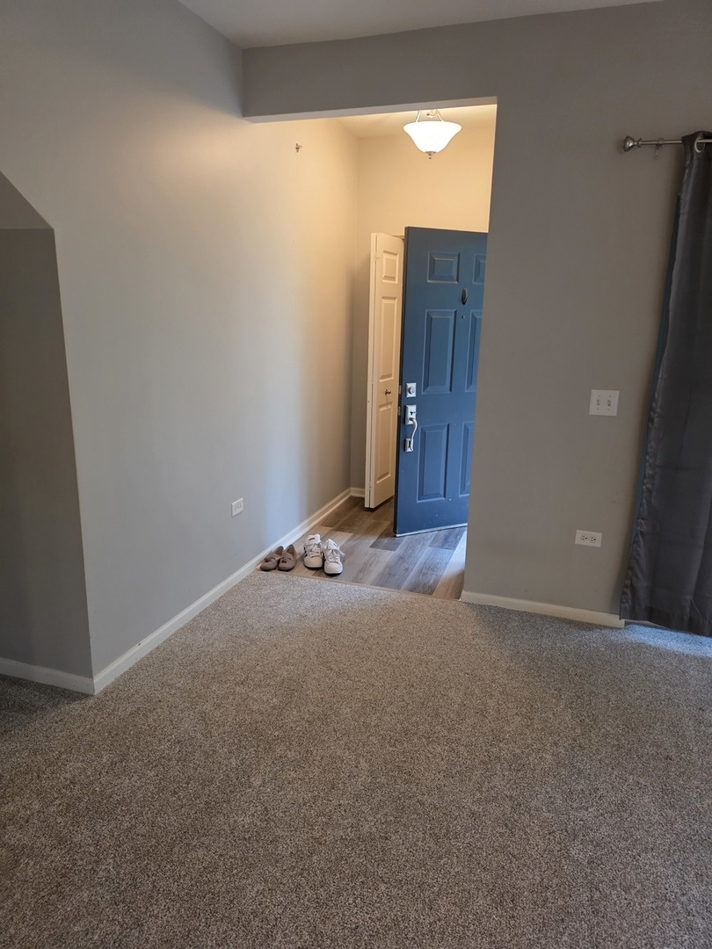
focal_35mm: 23
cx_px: 356
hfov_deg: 58.9
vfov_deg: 73.9
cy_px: 474
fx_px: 631
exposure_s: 1/120
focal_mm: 6.3
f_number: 1.7
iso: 500
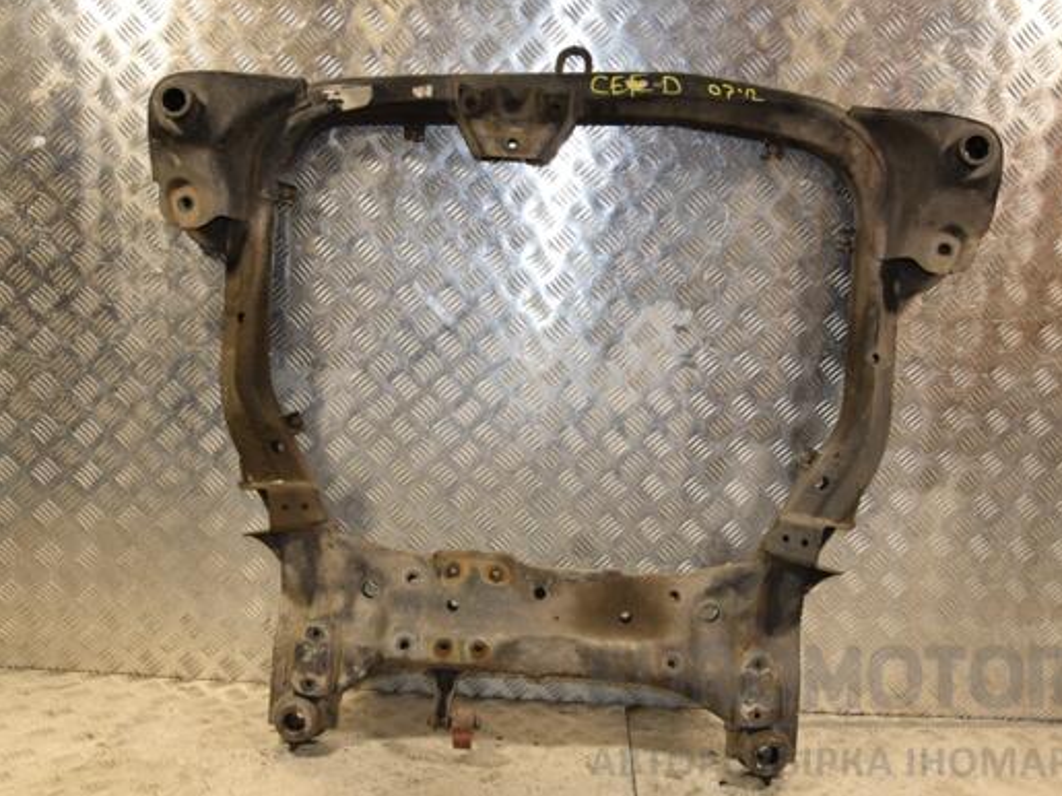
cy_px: 402
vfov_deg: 38.7
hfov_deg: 50.1
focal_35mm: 37
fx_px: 1135
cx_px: 551
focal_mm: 22
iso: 800
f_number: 6.3
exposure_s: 1/200
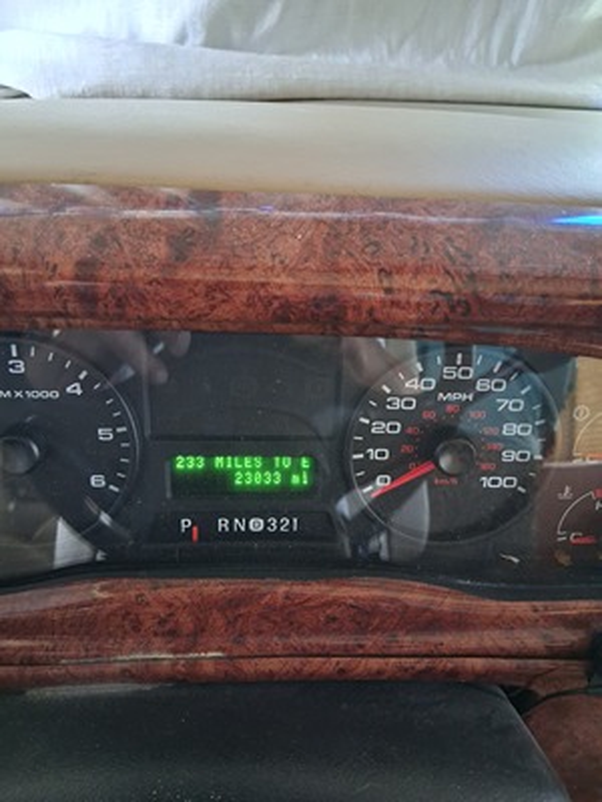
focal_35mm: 26
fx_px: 603
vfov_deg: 67.3
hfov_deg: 53.1
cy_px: 401
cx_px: 301
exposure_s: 1/30
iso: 500
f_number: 1.8
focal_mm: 3.98
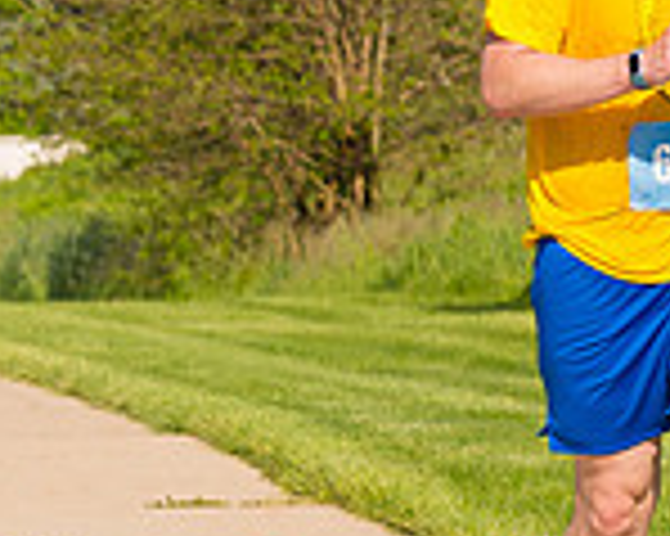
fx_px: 6678
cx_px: -549
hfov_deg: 5.6
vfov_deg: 4.6
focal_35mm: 337
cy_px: 178
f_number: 5.6
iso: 400
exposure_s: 1/2000
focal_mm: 92
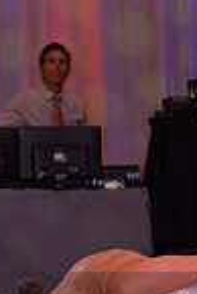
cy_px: 341
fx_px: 2678
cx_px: 271
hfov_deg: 4.2
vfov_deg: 6.3
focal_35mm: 327
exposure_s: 1/250
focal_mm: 82
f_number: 5
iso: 1600
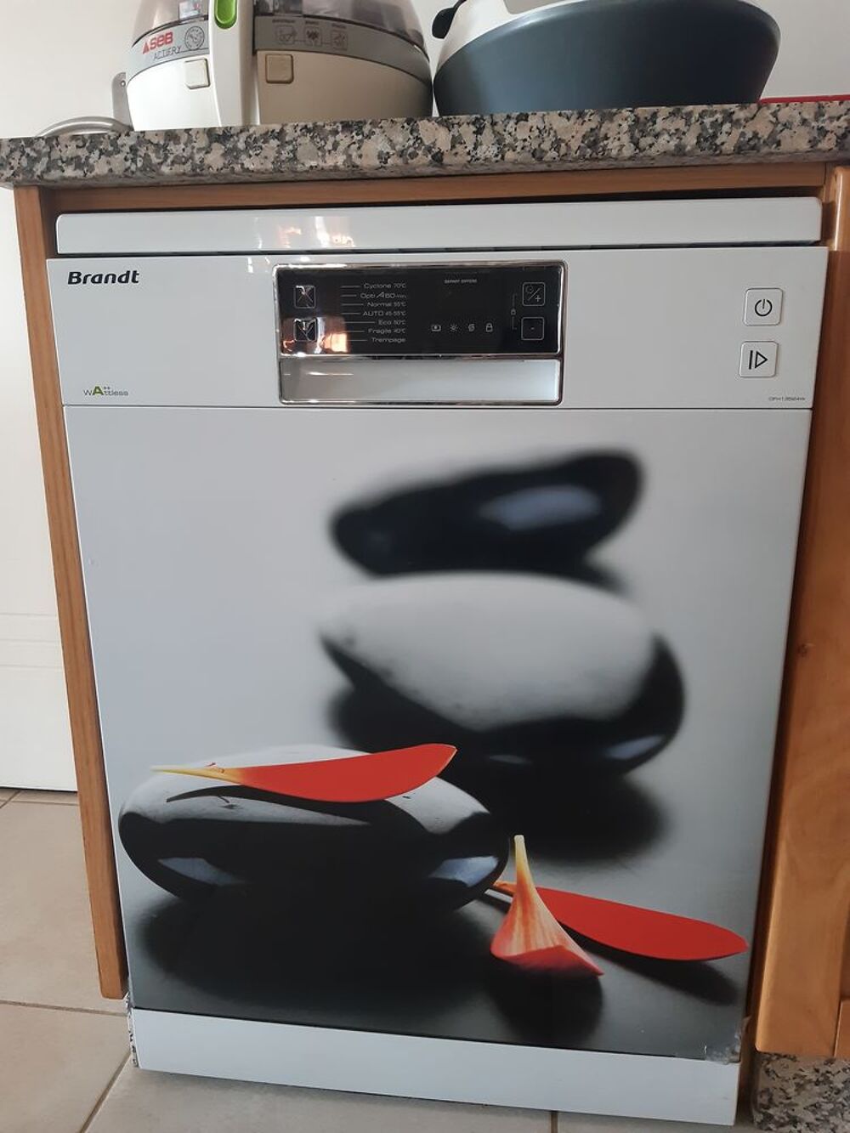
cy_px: 566
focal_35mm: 26
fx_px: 851
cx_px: 425
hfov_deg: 53.1
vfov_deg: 67.3
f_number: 1.7
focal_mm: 3.92
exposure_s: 1/50
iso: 250
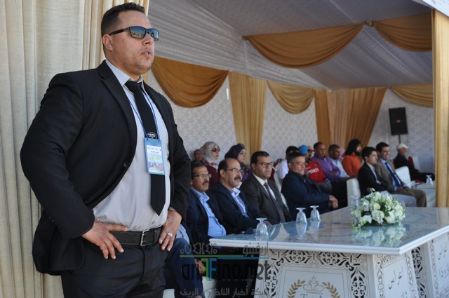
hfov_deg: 35.1
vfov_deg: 23.7
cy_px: 149
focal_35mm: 57
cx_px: 224
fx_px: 710
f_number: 6.3
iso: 200
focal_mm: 38
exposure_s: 1/160
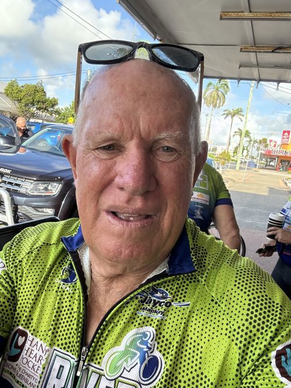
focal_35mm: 30
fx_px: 336
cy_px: 194
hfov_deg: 46.8
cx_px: 146
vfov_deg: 60.0
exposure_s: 1/161
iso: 40
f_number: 1.9
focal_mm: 2.69
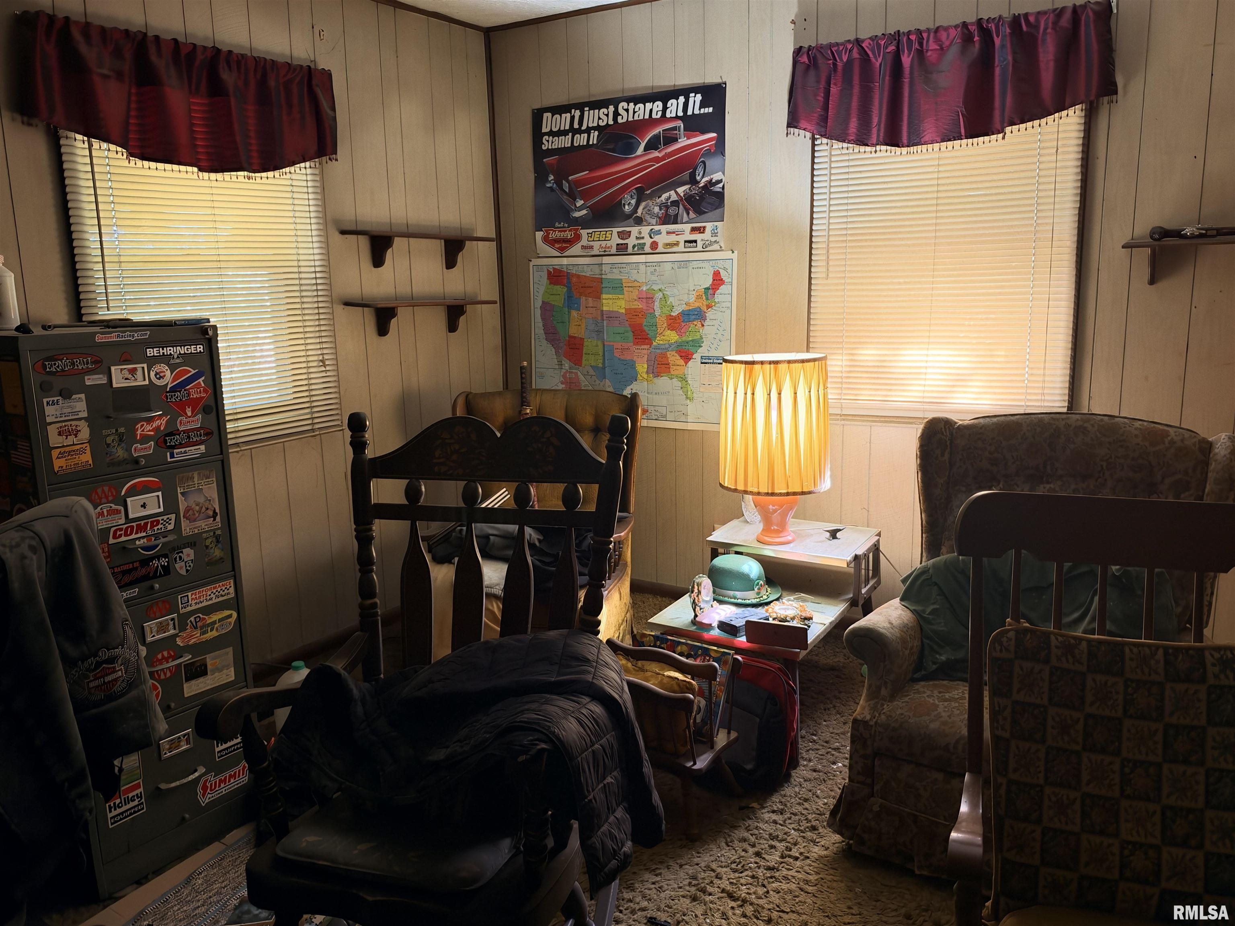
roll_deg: +1.1
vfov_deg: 54.9
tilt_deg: -10.4
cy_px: 463
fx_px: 892
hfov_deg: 69.4
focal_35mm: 25
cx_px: 618
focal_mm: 6.93
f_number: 1.48
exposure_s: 1/40
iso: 500
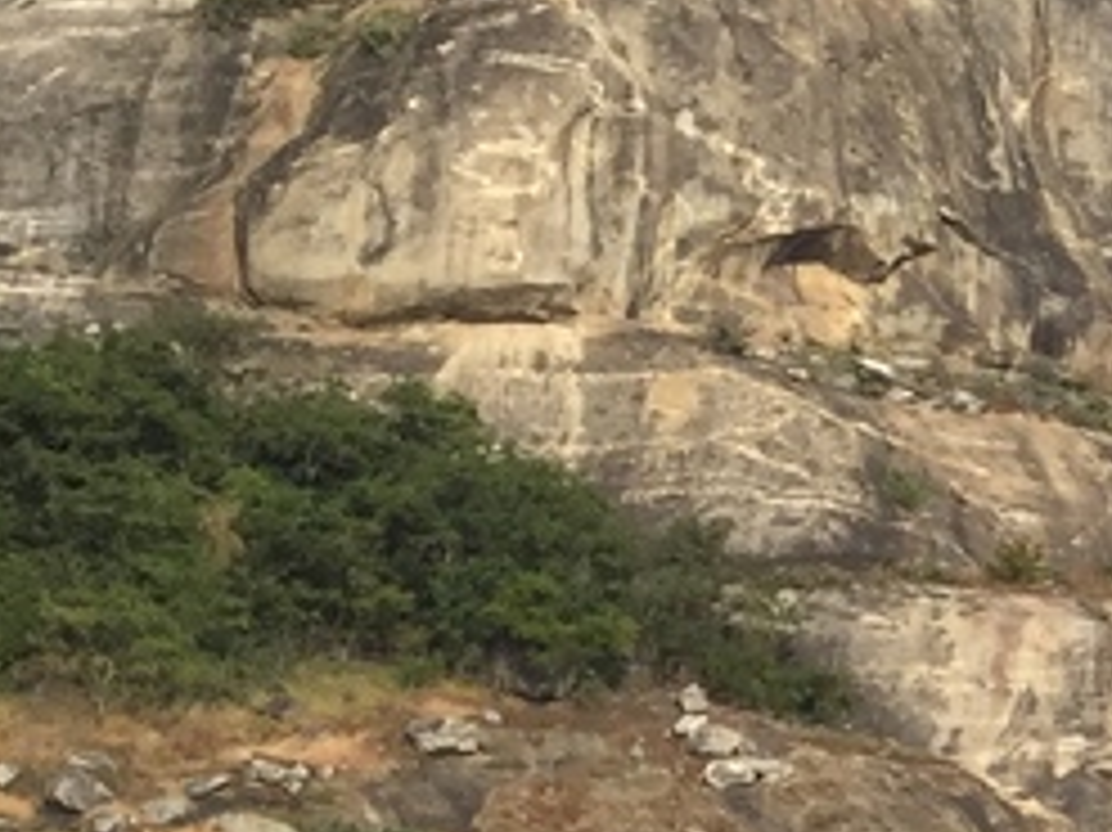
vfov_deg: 10.4
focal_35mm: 141
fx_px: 4527
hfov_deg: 11.5
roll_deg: +0.9
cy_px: 895
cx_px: 2670
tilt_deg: +7.3
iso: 32
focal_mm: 4.15
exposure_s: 1/2639
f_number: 2.2
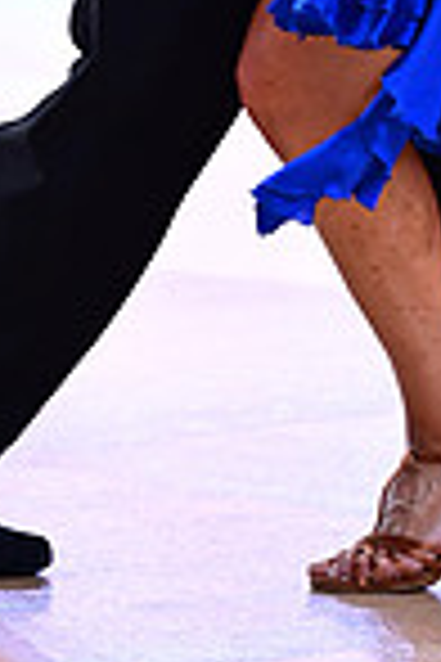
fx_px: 12696
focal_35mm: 691
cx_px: 292
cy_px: -486
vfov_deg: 3.0
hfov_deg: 2.0
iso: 2000
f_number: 2.8
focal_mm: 175
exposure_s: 1/400
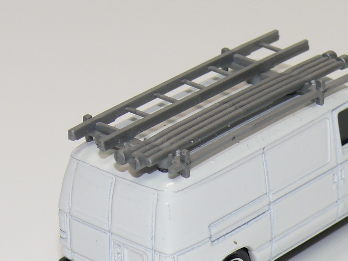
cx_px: 240
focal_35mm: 167
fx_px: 1679
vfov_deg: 8.9
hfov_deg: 11.8
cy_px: 175
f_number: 4
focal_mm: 13.1
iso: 100
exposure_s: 1/30
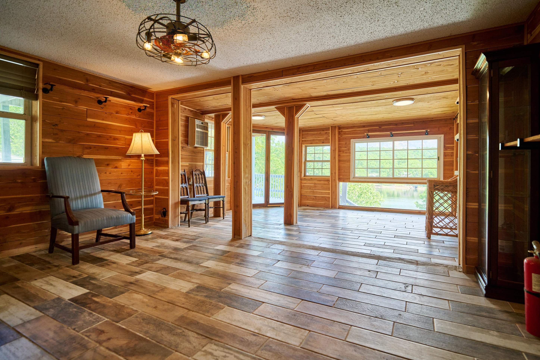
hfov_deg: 93.2
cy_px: 173
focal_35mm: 17
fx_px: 255
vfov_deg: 70.4
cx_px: 284
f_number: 2.8
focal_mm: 16
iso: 2500
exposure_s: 1/20000
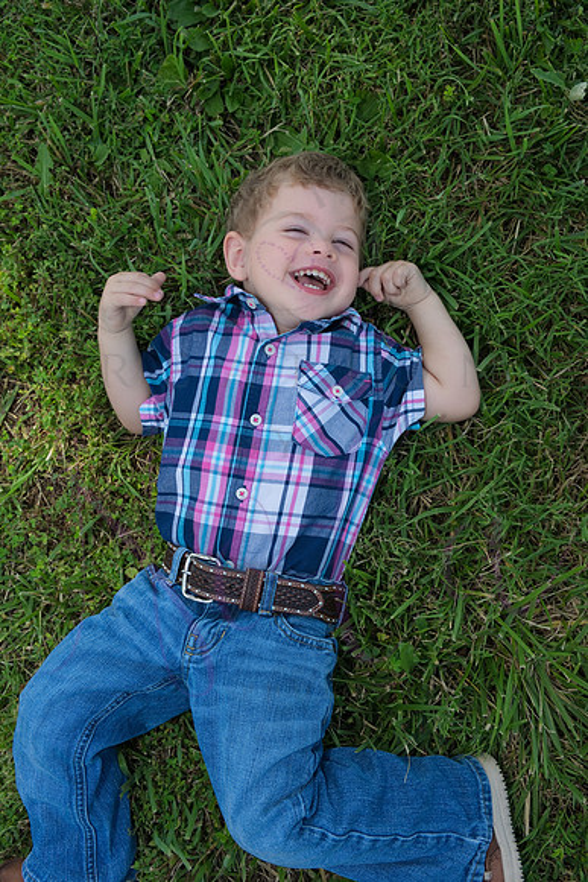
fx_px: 710
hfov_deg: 45.0
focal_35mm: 29
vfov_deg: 63.6
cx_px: 294
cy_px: 441
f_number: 5.6
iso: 400
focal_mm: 29
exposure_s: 1/200
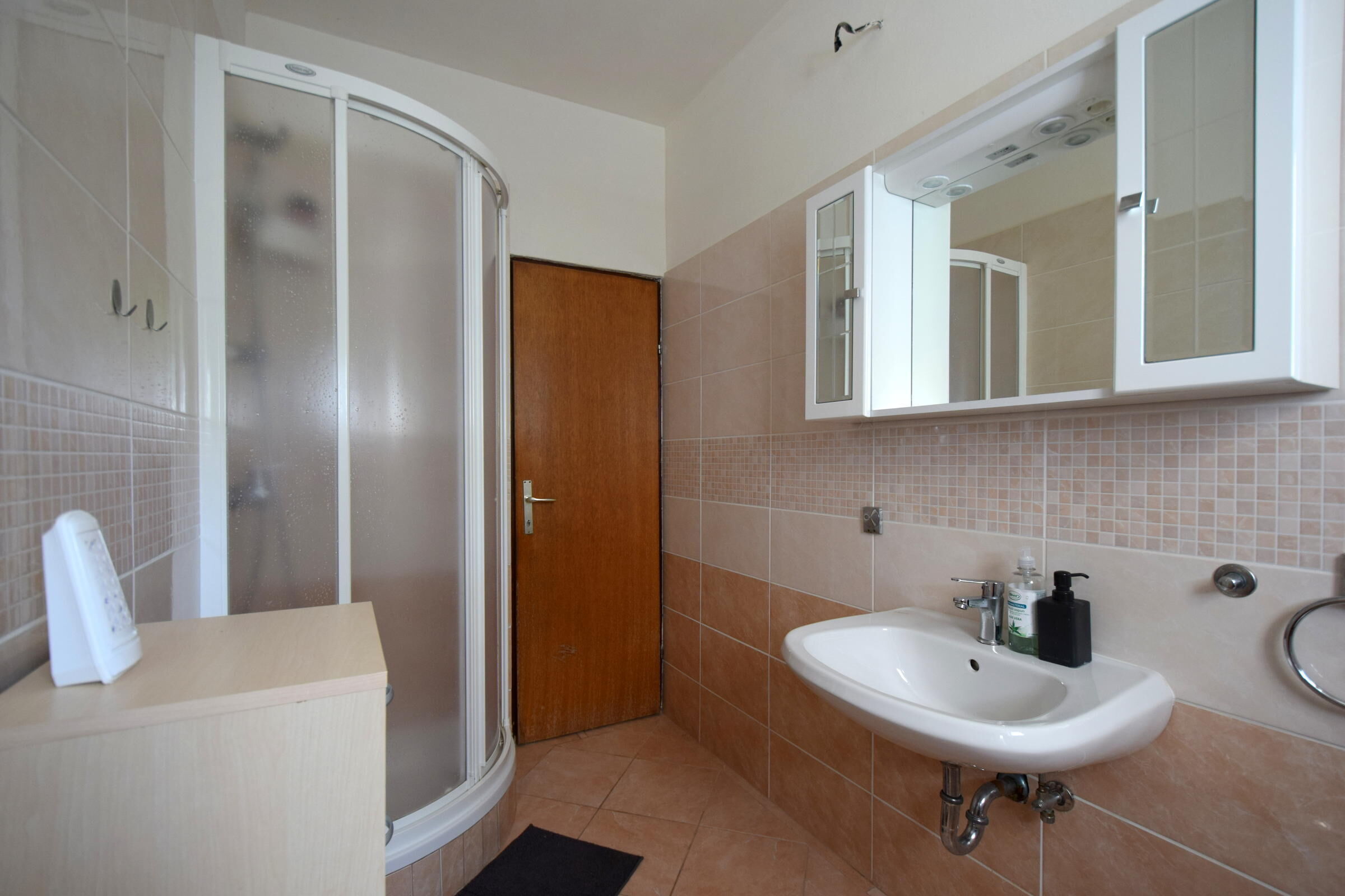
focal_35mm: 15
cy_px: 448
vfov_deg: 77.3
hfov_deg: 100.4
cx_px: 672
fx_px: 560
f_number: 4
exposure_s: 1/60
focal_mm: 10
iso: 560
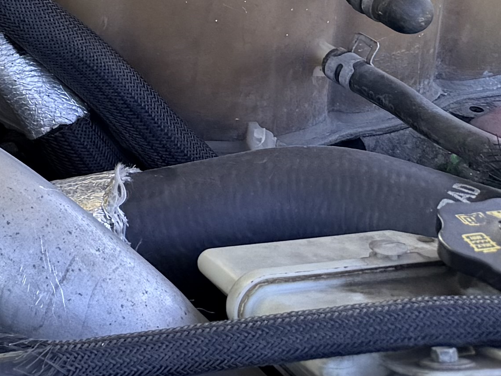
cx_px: -627
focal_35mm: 121
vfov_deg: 11.6
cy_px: -213
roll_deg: -1.4
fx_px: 1751
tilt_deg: -26.3
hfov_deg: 13.1
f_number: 1.78
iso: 80
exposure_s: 1/246
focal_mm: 6.76
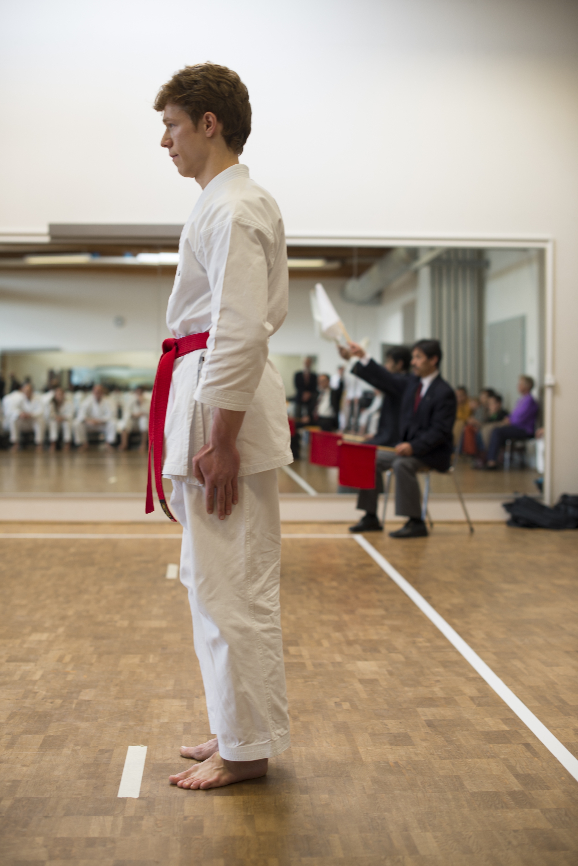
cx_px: 289
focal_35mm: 50
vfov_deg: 39.6
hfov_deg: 27.0
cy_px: 433
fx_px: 1203
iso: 100
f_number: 2.8
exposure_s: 1/50
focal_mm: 50
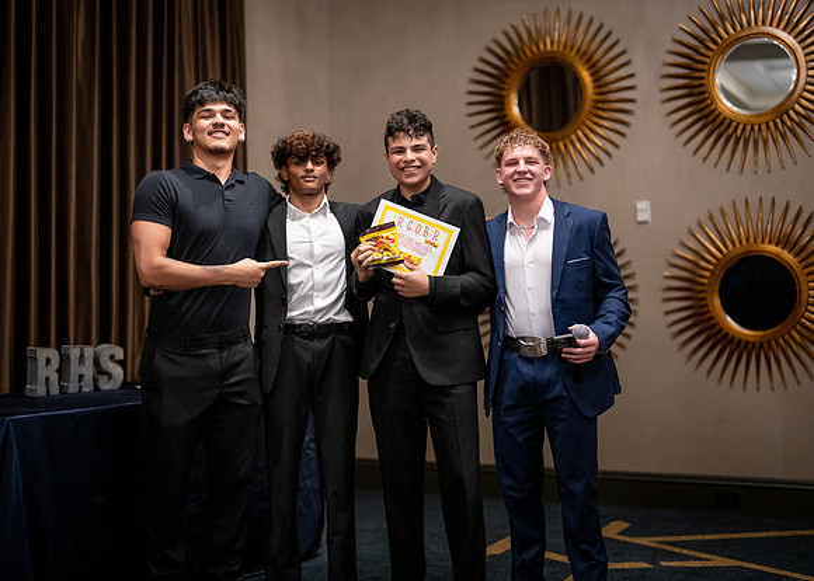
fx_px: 1234
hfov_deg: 36.5
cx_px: 407
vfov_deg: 26.5
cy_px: 290
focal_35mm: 53
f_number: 1.2
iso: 1600
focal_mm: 50
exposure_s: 1/320
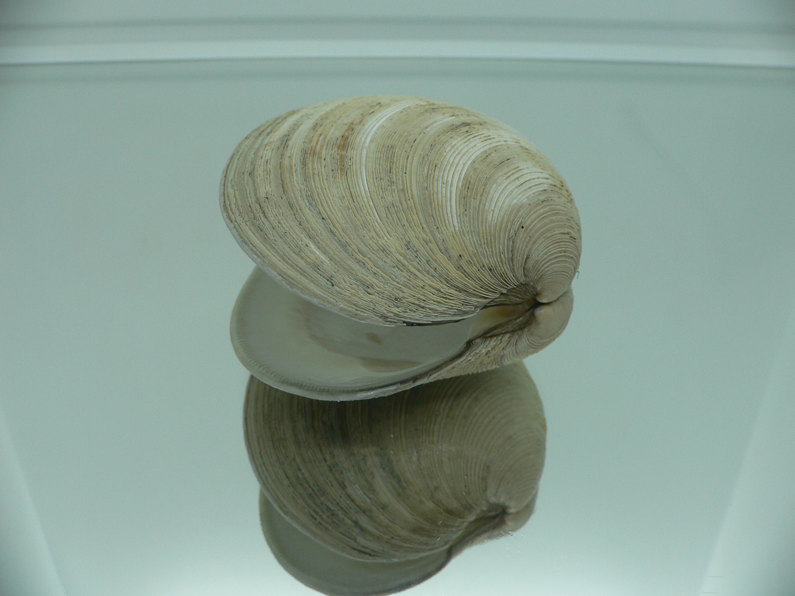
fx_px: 804
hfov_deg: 52.6
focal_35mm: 35
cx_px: 398
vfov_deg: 40.7
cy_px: 298
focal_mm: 4.6
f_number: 2.8
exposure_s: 1/60
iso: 80
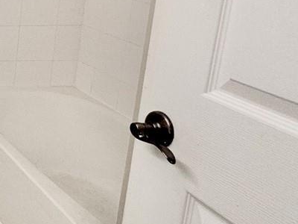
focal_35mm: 56
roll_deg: +0.7
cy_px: 20
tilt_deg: -10.0
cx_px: -226
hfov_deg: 22.2
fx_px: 482
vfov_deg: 25.3
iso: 125
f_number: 2.2
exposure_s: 1/120
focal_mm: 2.22
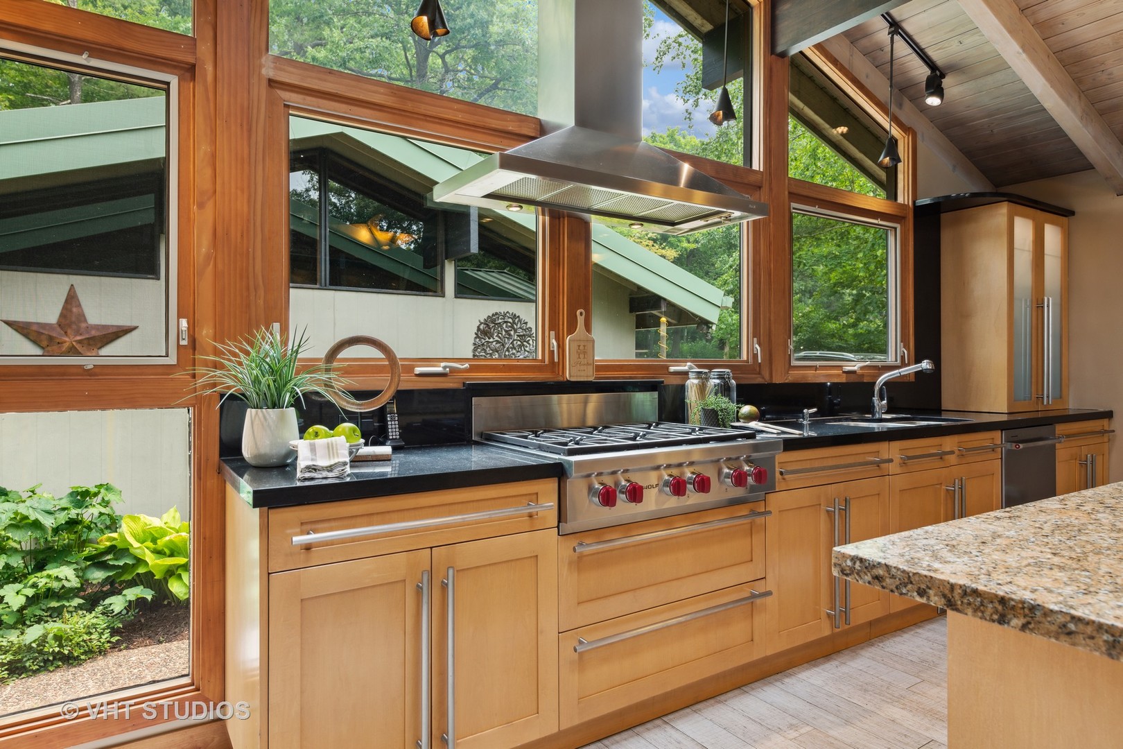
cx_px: 562
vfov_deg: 57.2
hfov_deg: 78.6
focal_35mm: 22
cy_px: 374
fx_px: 686
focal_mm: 22
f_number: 8
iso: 200
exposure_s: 1/15
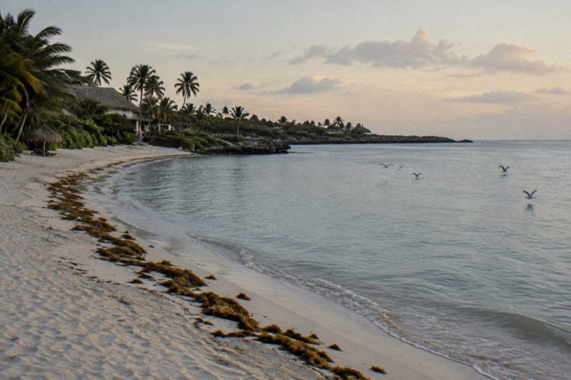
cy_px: 190
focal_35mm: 40
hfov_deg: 48.5
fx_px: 634
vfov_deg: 33.4
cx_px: 286
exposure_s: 1/125
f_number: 2.8
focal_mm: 40
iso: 4000
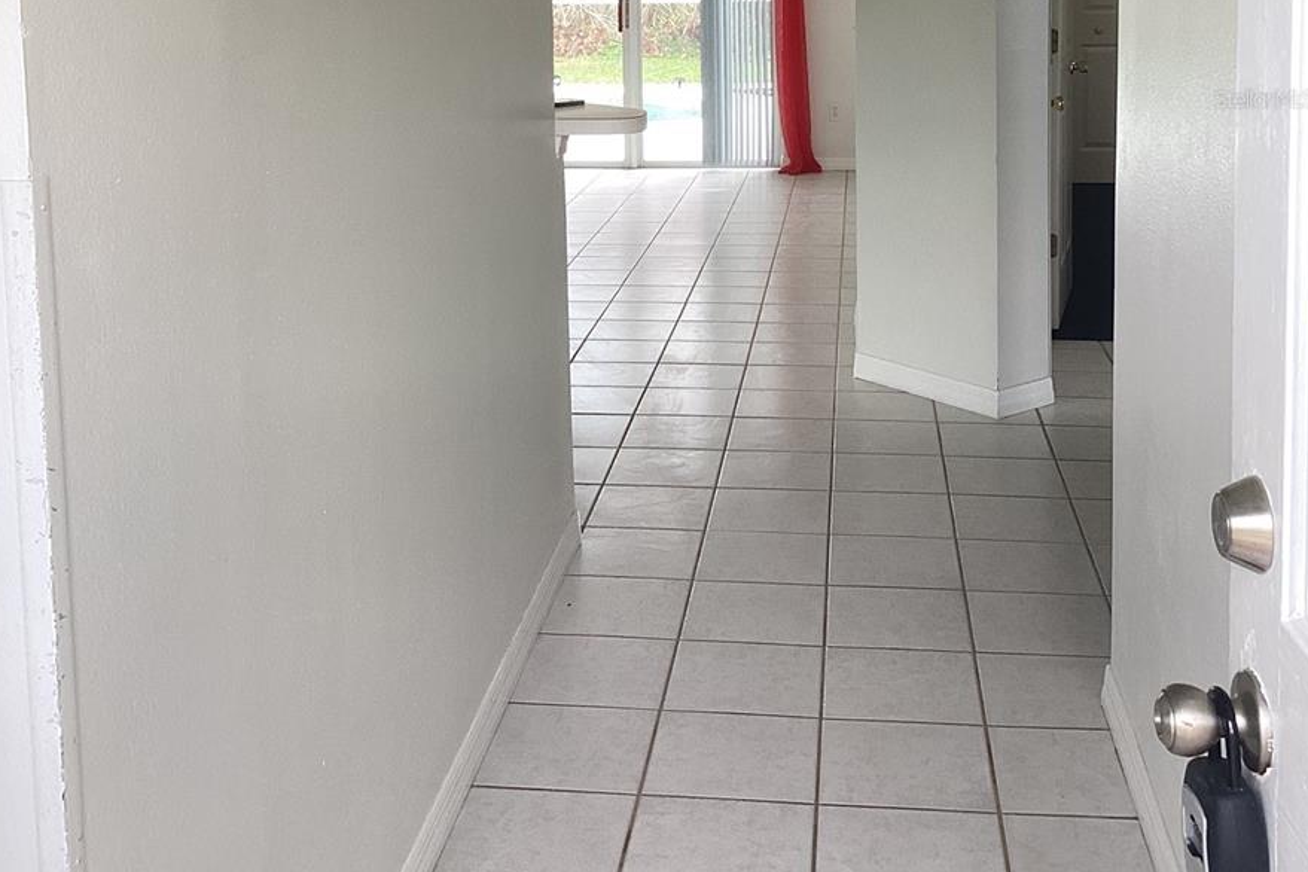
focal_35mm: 44
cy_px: 98
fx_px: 1599
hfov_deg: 44.5
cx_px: 650
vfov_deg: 29.3
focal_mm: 3.3
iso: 64
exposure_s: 1/60
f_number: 2.4
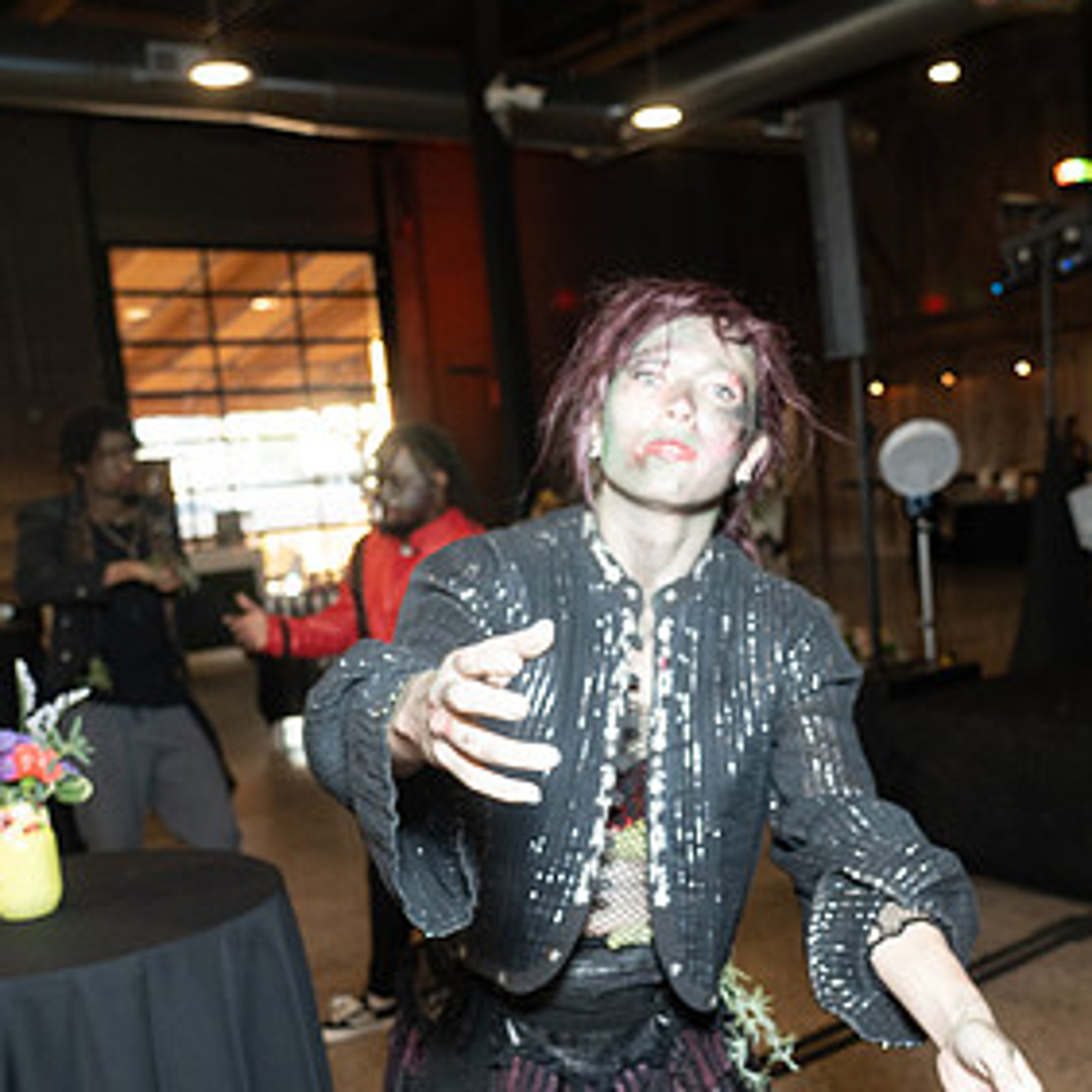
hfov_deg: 39.9
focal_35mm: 42
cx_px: 623
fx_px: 1499
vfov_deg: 39.7
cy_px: 695
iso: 1600
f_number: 4
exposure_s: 1/100
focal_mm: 24
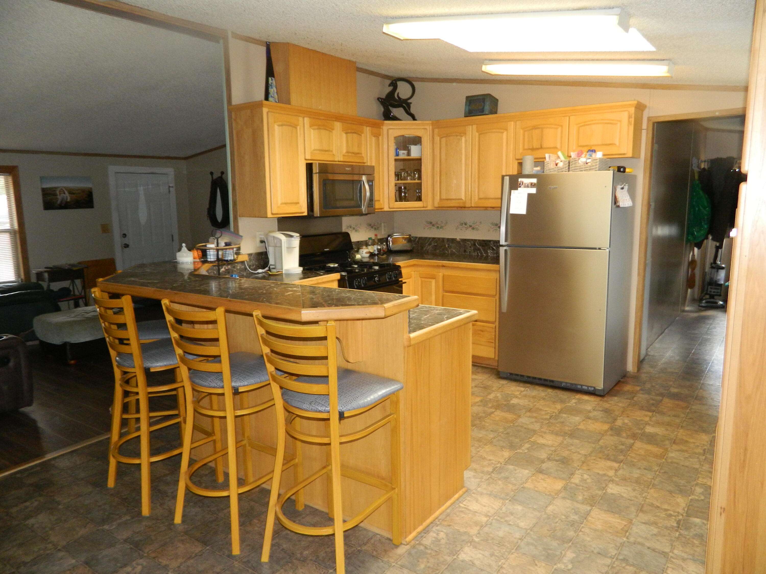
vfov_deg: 54.9
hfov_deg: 69.4
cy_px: 287
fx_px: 553
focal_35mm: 25
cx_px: 383
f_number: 3.1
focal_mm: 4.5
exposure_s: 1/30
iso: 200
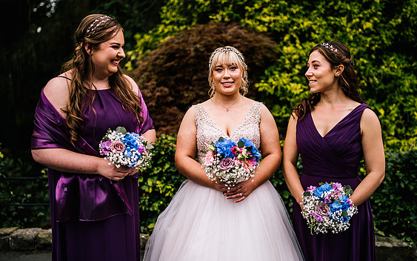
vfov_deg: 34.4
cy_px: 127
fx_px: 421
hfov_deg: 52.7
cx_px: 209
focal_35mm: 37
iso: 100
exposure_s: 1/3200
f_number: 1.4
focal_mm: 35
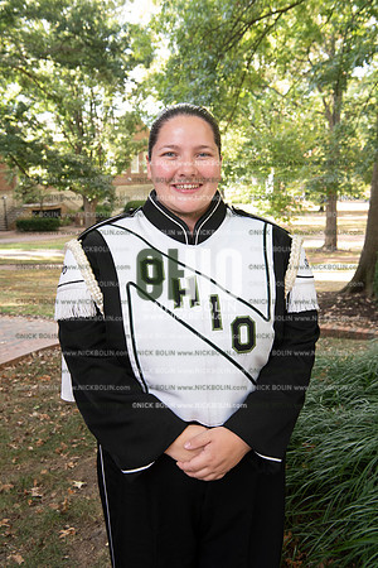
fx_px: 630
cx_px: 189
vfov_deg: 48.5
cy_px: 284
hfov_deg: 33.4
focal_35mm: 40
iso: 800
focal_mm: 40
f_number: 8
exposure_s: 1/100
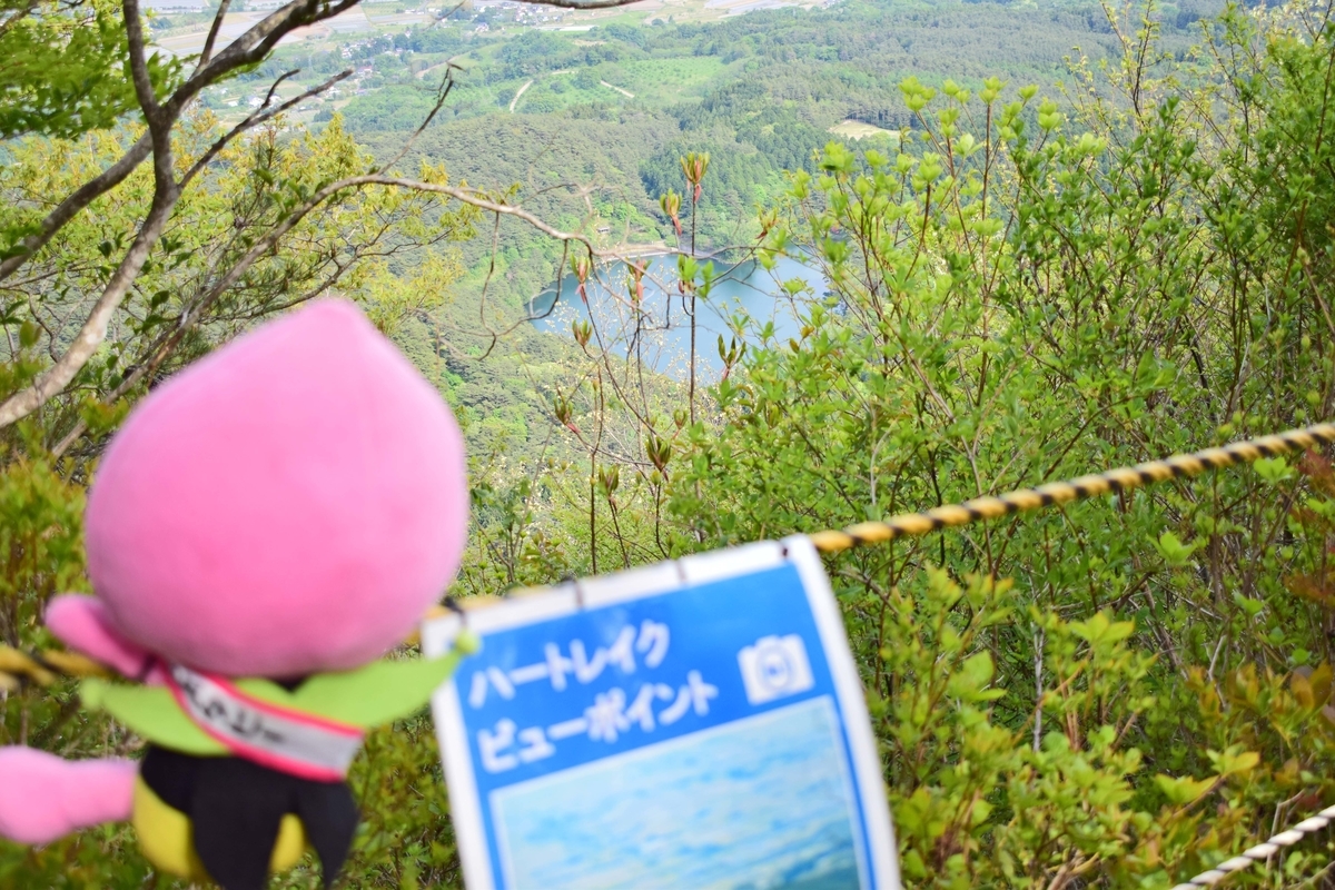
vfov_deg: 25.1
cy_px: 445
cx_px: 668
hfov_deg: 36.9
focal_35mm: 54
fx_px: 2002
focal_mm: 36
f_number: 4.8
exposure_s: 1/640
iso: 250
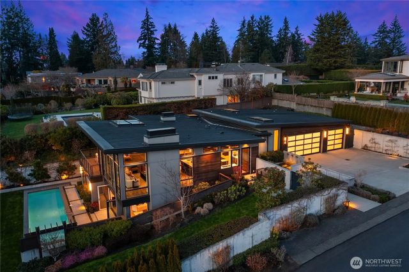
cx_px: 204
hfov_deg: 65.5
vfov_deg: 46.4
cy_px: 136
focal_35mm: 28
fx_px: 318
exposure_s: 1/15
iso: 400
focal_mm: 10.26
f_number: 2.8
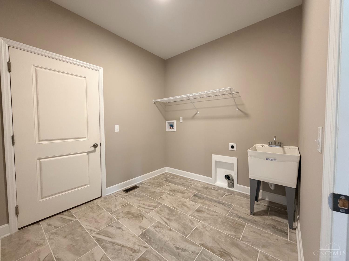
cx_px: 174
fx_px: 141
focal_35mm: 14
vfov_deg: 85.7
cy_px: 130
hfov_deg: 102.1
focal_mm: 2.22
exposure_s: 1/60
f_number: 2.2
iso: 400
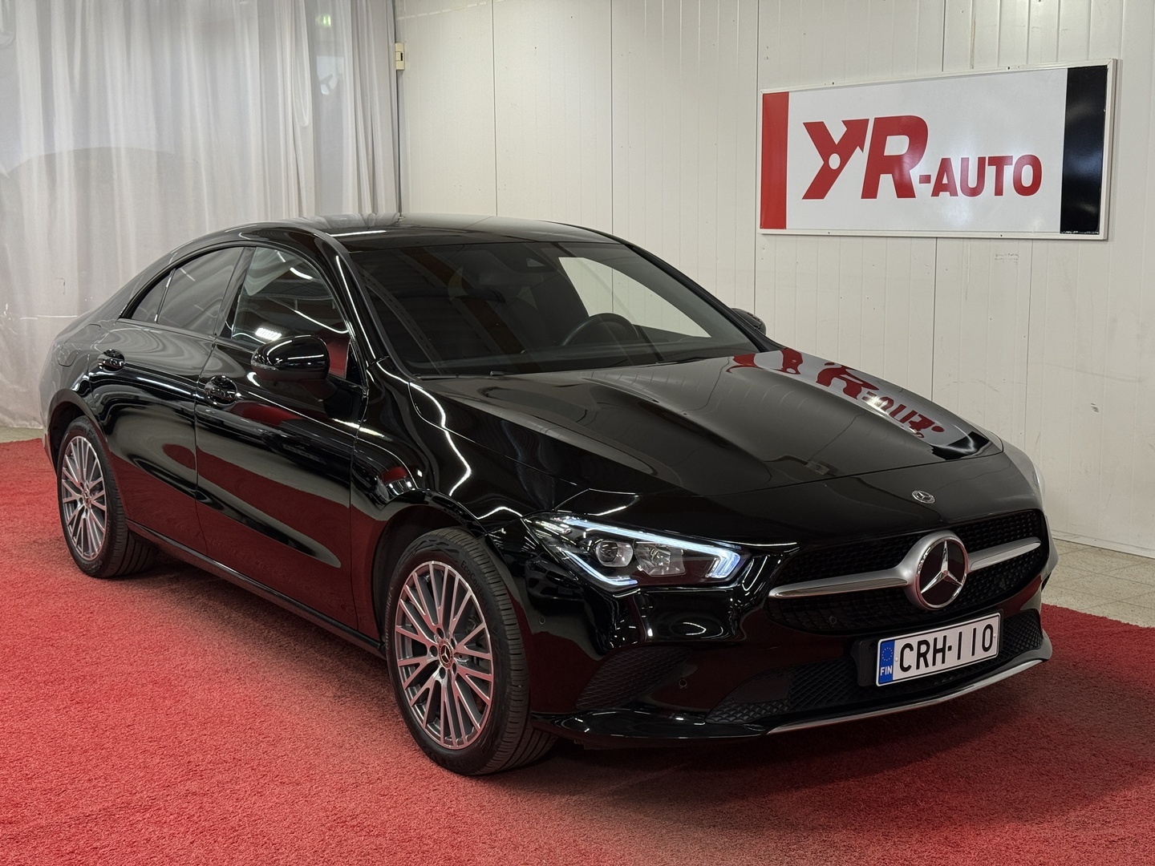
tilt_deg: -7.8
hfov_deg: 39.7
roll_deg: +0.5
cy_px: 433
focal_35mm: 48
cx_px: 578
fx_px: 1602
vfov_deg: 30.3
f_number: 1.78
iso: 64
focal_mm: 6.76
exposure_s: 1/111
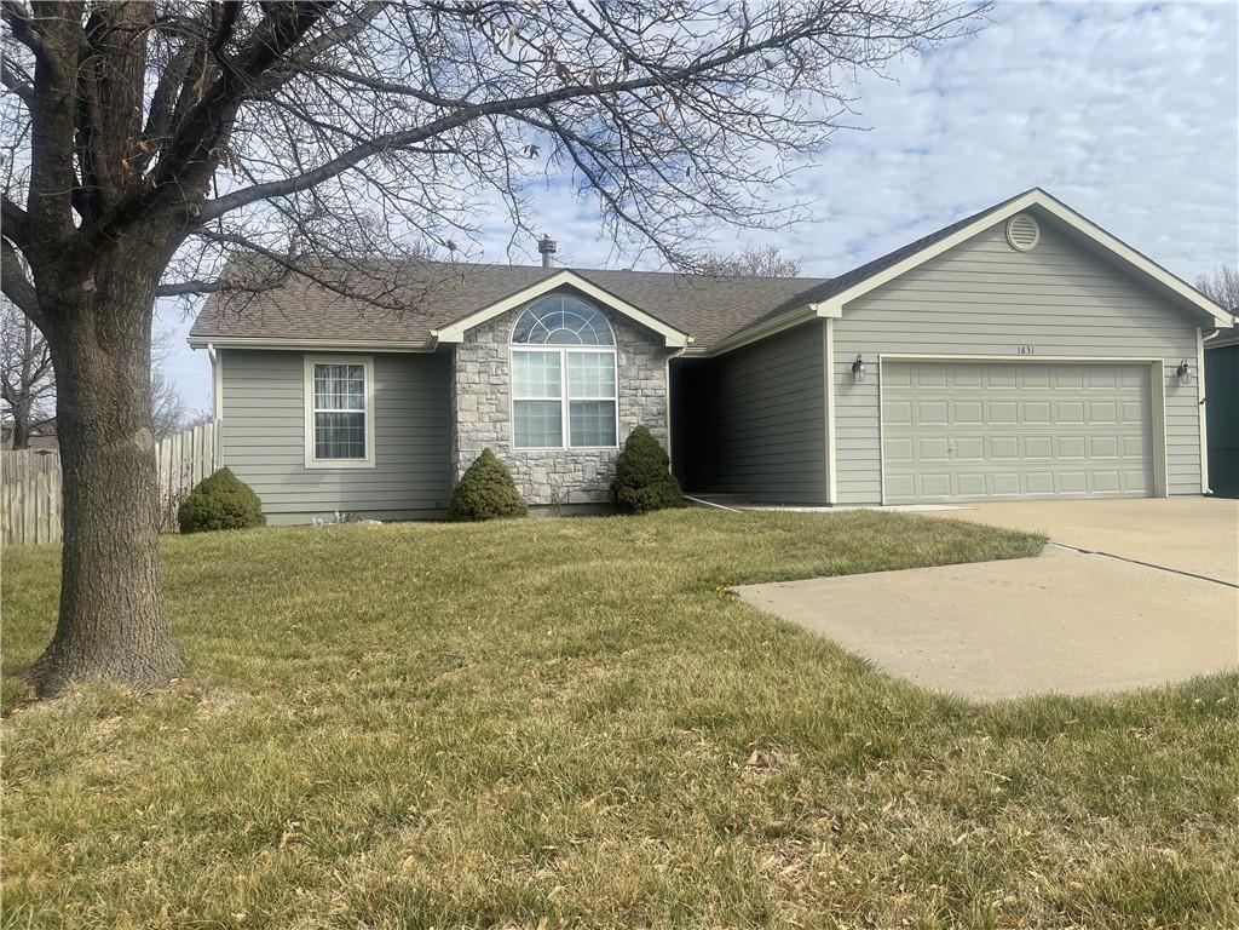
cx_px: 620
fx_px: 895
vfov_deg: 54.9
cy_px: 465
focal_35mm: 25
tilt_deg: +1.2
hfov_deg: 69.4
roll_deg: +0.7
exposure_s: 1/3663
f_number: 1.6
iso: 32
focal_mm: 5.1
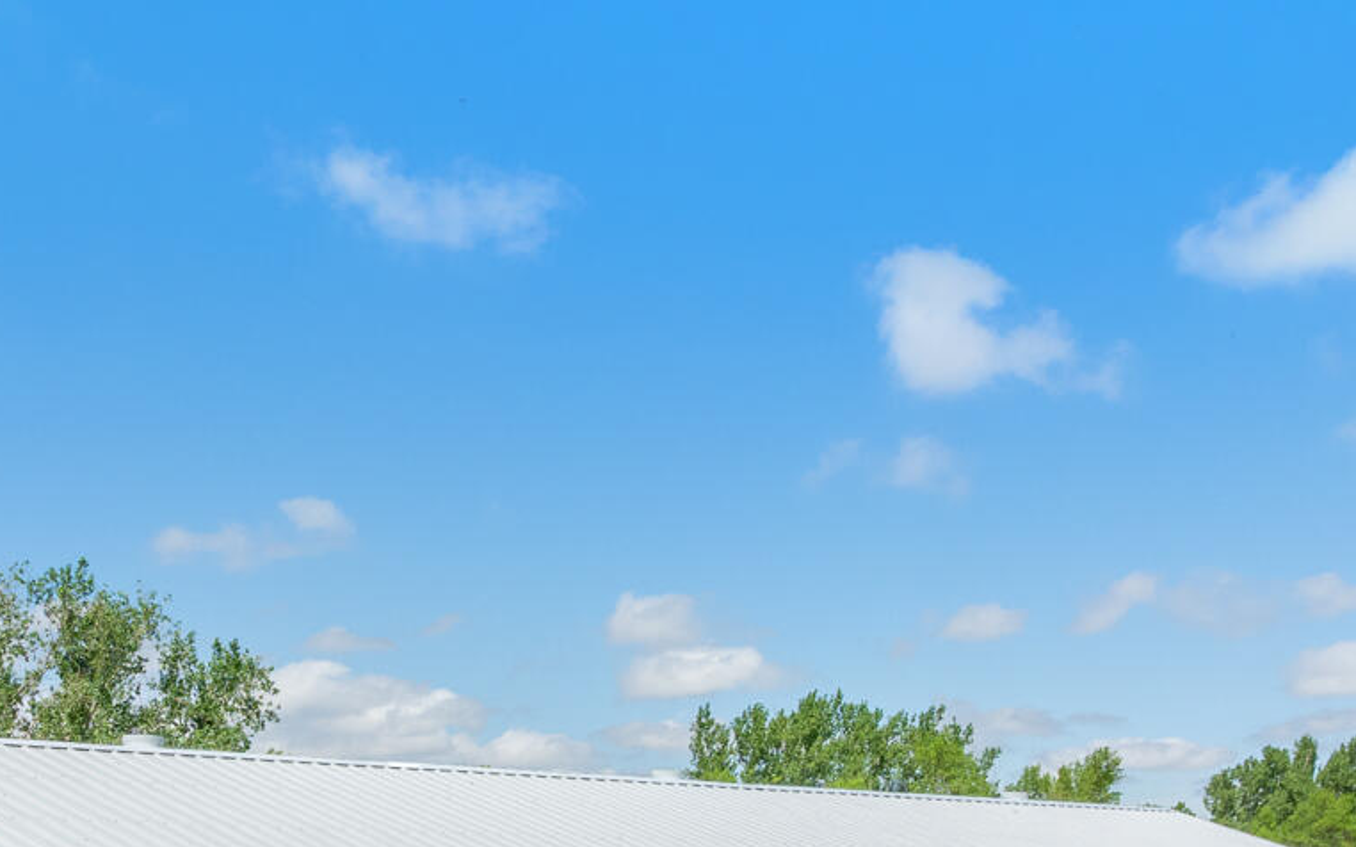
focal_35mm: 57
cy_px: 879
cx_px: 499
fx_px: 2106
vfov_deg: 21.8
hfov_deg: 35.5
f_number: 6.3
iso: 200
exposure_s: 1/1000
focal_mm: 12.29
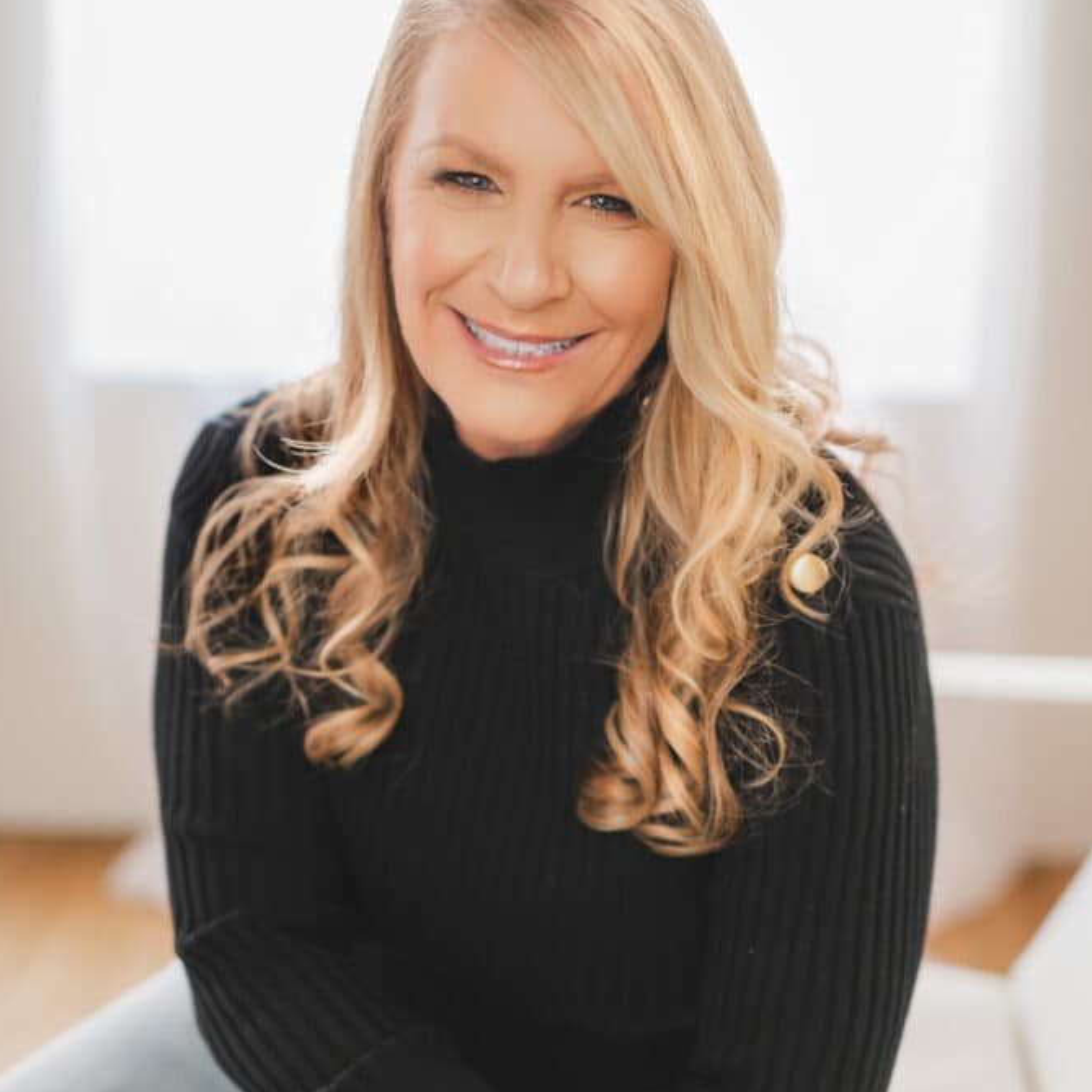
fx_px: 2320
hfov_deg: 26.5
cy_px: 705
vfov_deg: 26.4
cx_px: 546
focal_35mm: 65
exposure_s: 1/100
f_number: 2
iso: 250
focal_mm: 50
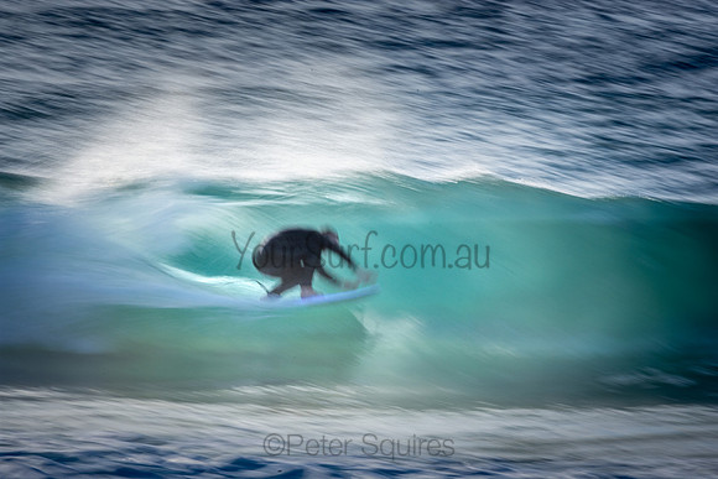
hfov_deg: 2.7
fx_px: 14961
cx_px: 359
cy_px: 240
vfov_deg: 1.8
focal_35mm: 750
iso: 125
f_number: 32
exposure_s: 1/20
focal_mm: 500
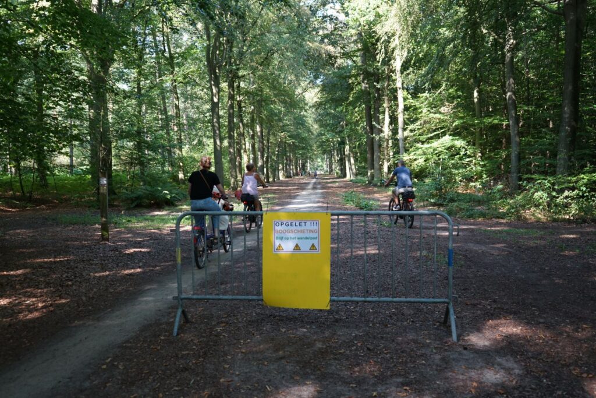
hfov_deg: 57.2
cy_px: 199
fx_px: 546
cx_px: 298
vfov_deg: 40.0
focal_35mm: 33
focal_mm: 33
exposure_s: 1/160
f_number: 4
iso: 500
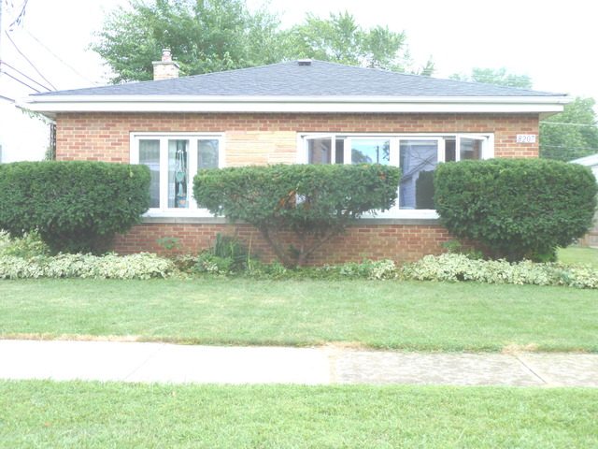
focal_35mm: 42
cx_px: 299
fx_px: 726
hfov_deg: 44.8
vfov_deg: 34.3
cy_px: 224
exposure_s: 1/80
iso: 80
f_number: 3.7
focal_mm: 6.9
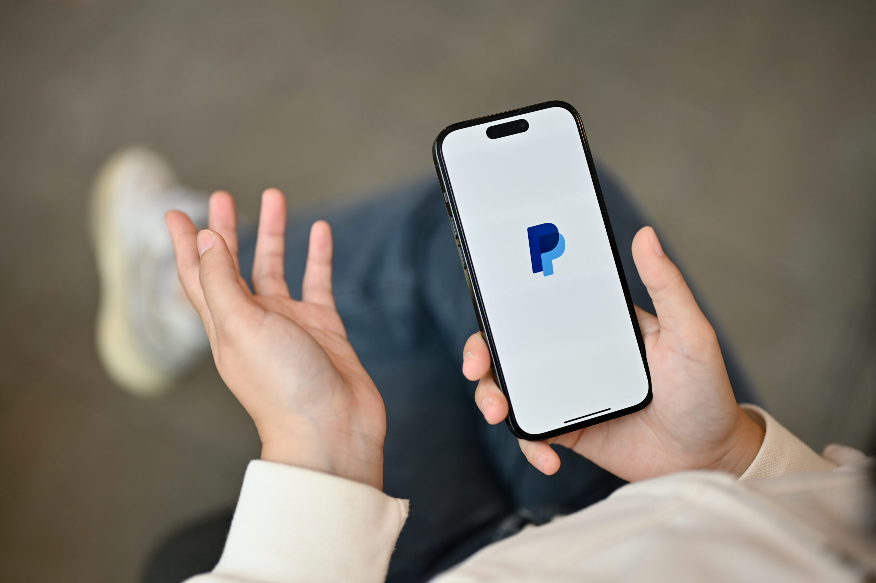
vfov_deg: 27.0
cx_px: 438
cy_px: 292
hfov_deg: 39.6
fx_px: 1216
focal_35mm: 50
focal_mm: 50
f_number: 1.8
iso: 100
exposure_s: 1/500
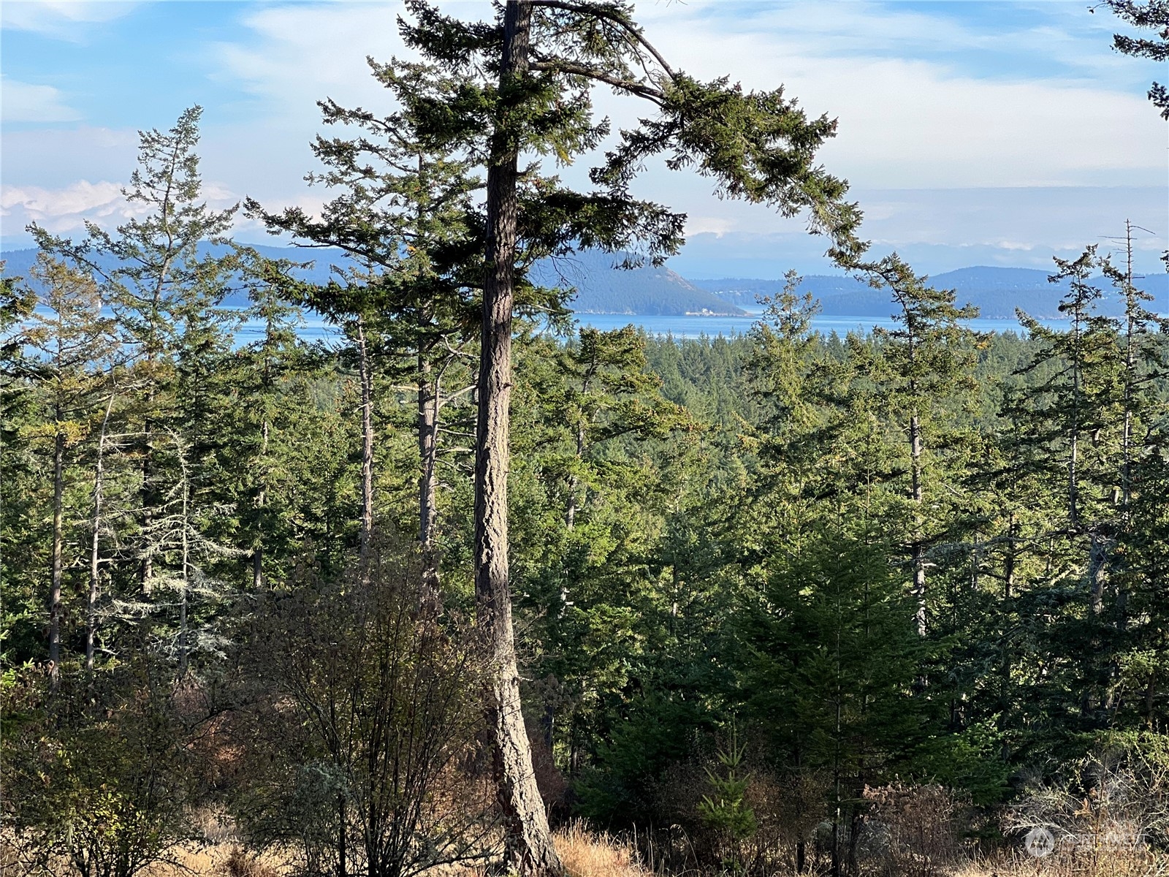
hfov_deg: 25.3
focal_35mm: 77
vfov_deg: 19.1
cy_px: 438
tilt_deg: -3.9
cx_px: 584
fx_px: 2600
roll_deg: -0.5
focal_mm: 9
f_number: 2.8
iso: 25
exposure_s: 1/290
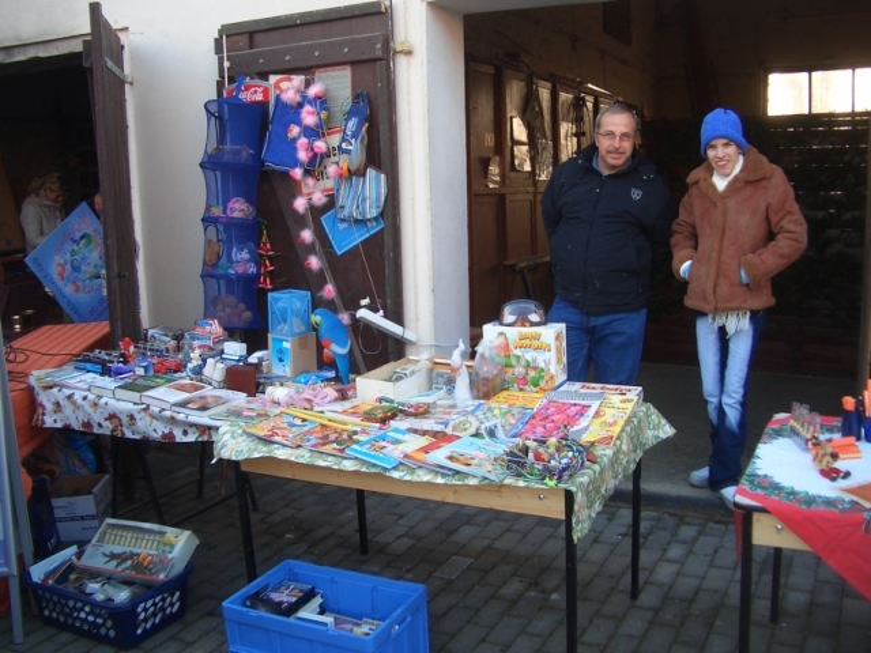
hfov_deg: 52.6
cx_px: 436
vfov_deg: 40.7
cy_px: 326
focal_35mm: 35
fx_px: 881
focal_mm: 5.8
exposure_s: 1/125
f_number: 2.6
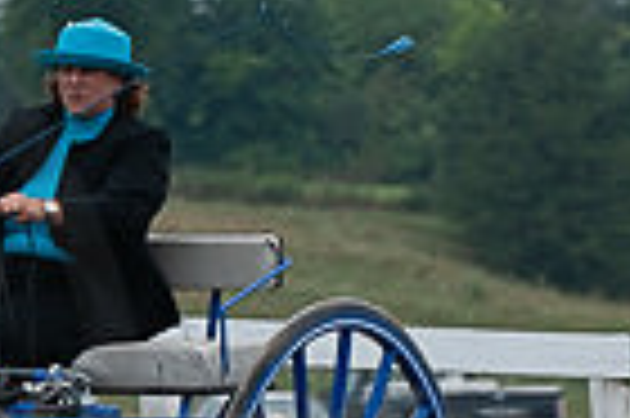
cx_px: -446
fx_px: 10033
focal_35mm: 574
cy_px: 425
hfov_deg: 3.6
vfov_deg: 2.4
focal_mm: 160
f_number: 5.6
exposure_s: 1/1000
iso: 560
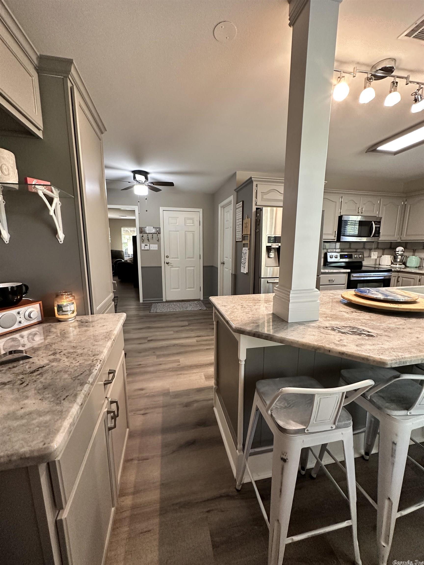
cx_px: 212
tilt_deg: -10.1
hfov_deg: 85.7
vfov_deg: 102.1
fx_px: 229
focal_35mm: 14
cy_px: 282
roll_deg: -0.1
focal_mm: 2.22
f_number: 2.2
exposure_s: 1/60
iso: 320
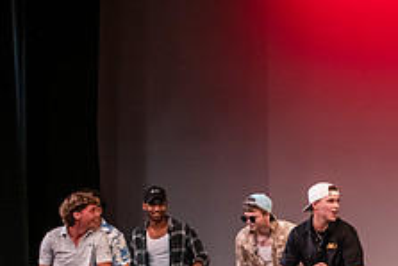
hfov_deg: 10.4
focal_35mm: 195
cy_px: 315
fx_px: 2157
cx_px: 475
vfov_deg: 7.0
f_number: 3.2
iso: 4000
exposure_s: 1/250
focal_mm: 75
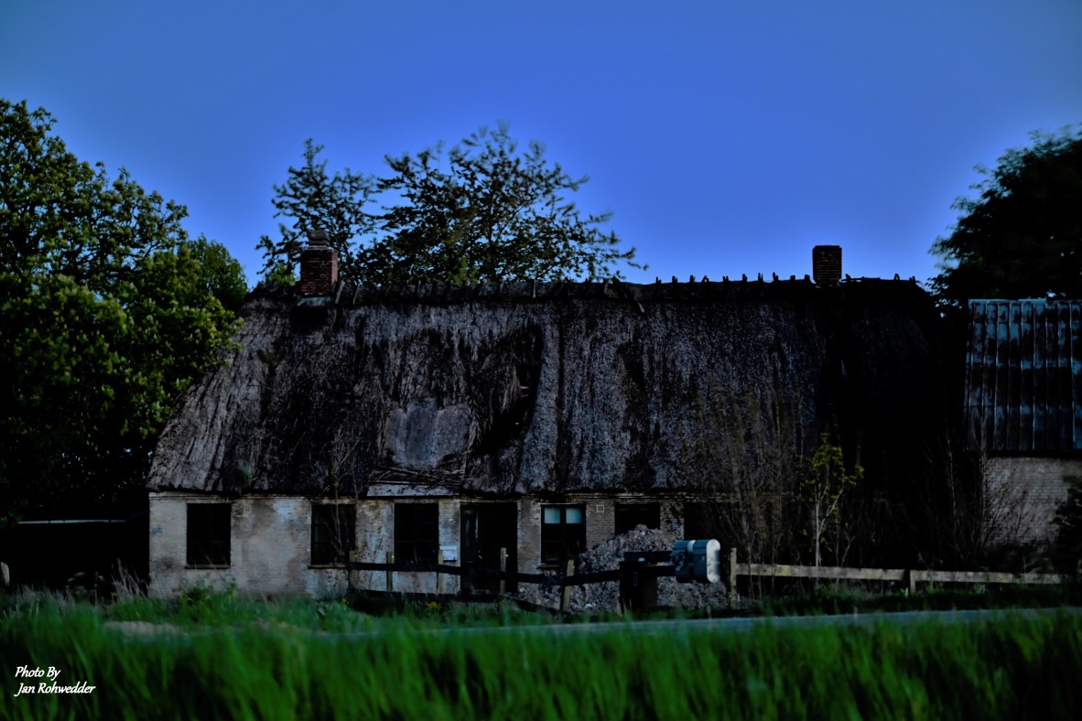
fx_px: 2134
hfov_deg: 28.5
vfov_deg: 19.2
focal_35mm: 71
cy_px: 357
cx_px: 536
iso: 1000
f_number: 4
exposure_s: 3
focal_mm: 70
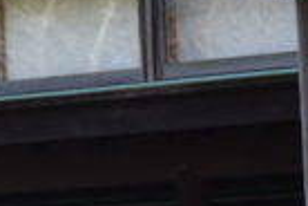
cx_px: -85
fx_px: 2472
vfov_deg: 4.8
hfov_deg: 7.1
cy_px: 158
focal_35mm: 289
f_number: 5.6
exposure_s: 1/125
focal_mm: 26
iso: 100
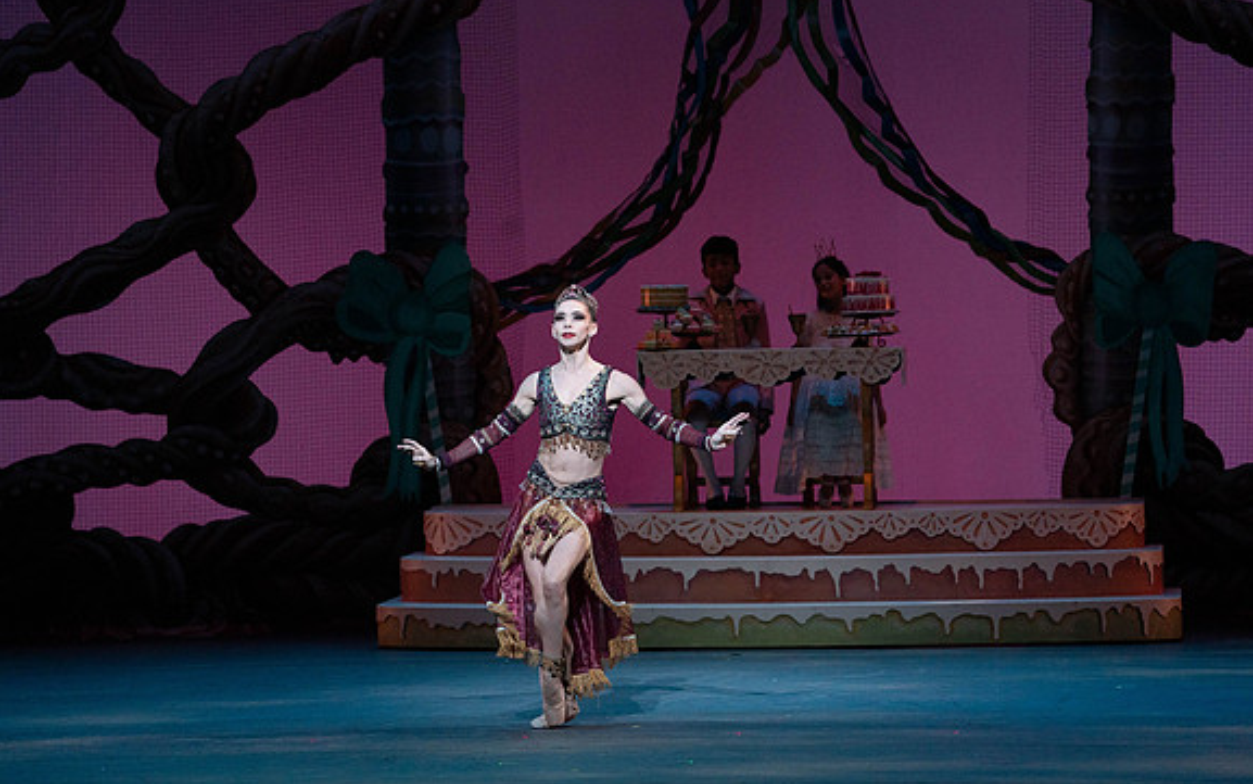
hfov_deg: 10.2
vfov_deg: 6.4
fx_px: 7002
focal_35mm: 205
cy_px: 375
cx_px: 628
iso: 3200
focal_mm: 200
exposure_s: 1/320
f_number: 5.6
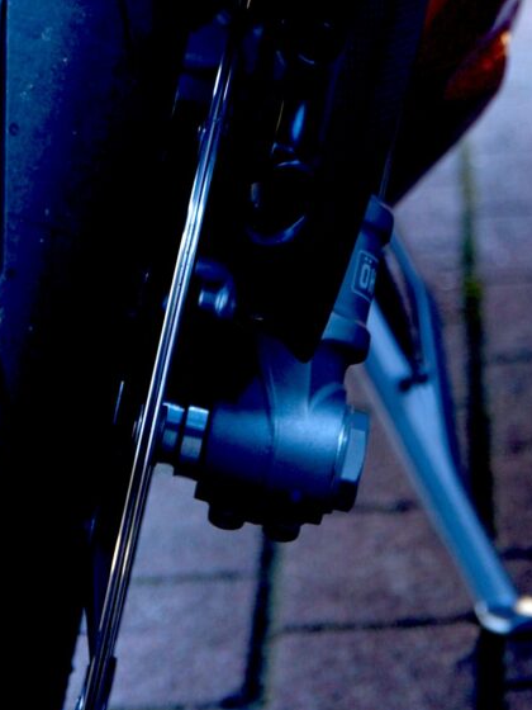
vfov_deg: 7.6
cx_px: 262
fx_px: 5225
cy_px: -508
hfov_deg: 5.8
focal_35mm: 255
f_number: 4.5
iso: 200
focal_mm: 58
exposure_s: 1/80
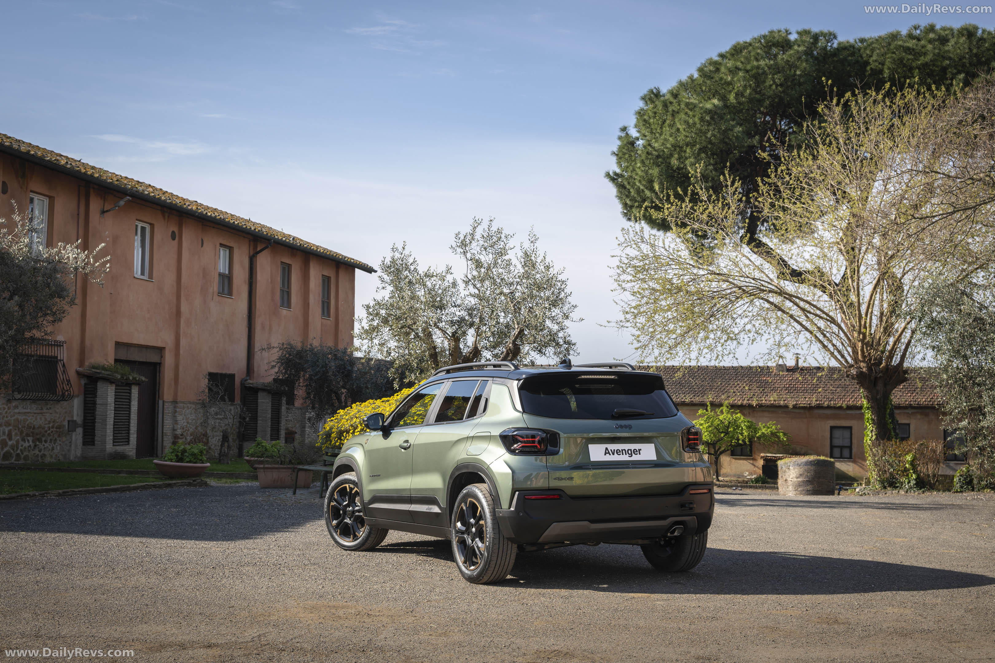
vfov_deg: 30.5
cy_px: 332
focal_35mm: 44
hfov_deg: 44.5
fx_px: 1216
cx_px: 498
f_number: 8
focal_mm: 44
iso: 64
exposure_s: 1/125
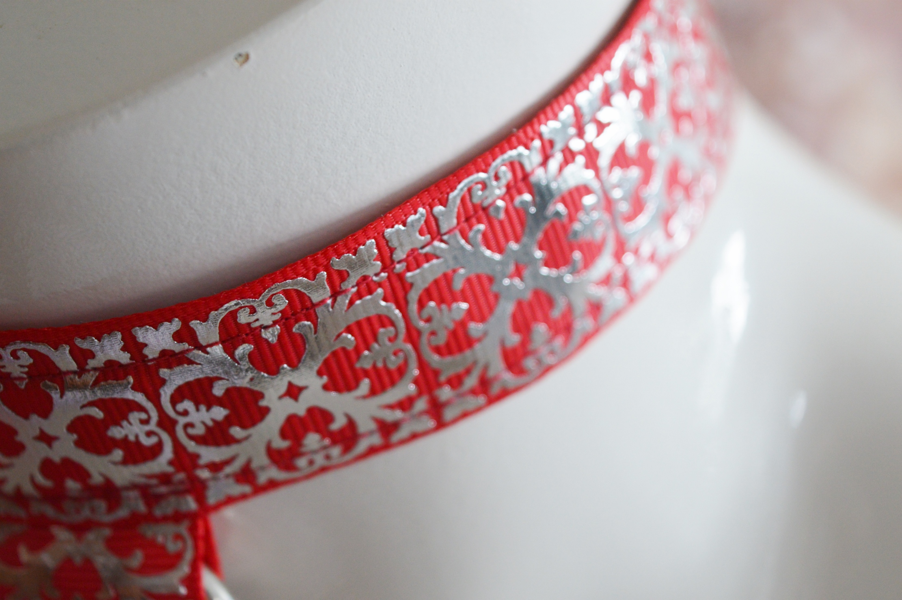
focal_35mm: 72
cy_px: 300
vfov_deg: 18.9
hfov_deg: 28.1
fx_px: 1802
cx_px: 451
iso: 720
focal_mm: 48
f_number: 5.3
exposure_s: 1/80
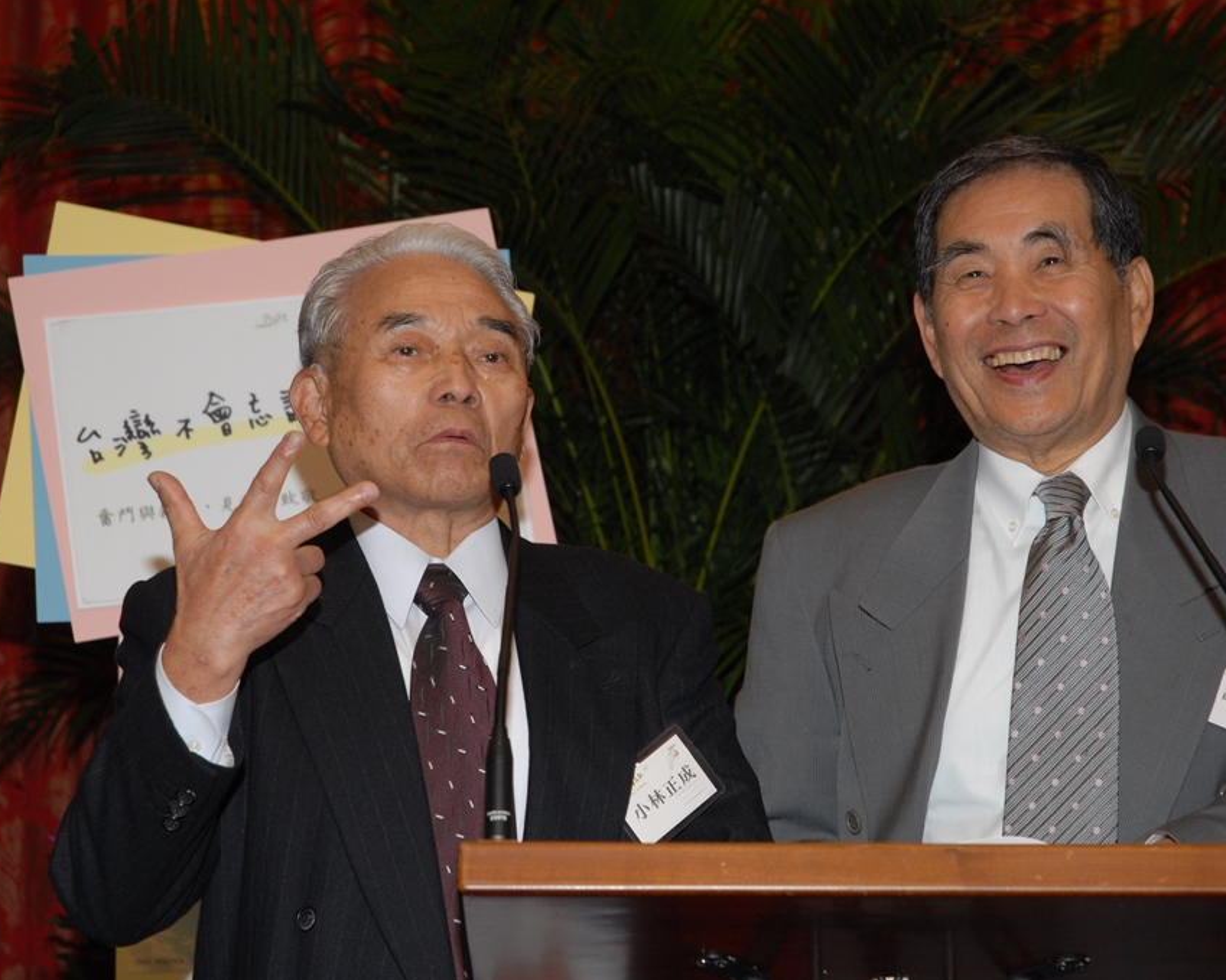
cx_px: 648
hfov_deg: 18.8
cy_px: 490
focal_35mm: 102
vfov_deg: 15.1
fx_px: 3701
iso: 320
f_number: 5.6
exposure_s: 1/60
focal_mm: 60
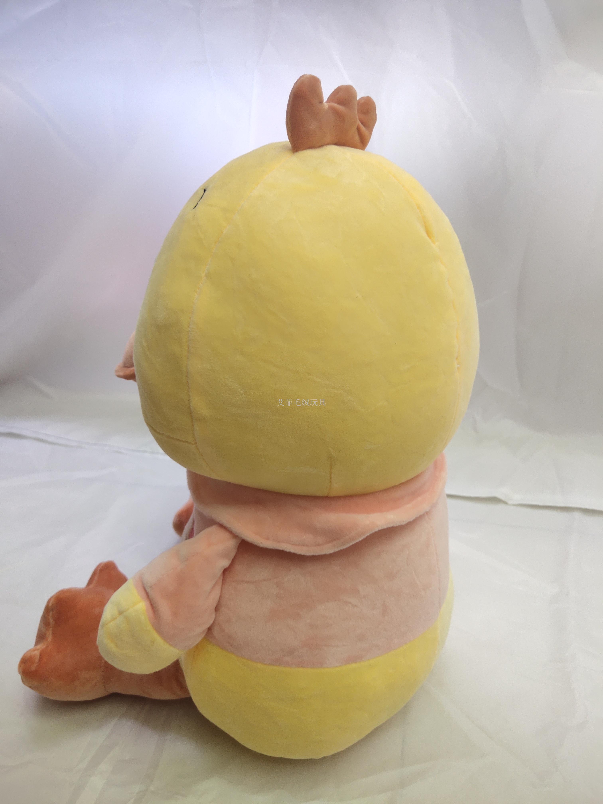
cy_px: 402
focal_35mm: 29
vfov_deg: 61.7
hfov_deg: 48.2
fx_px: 674
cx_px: 302
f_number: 1.8
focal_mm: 4.27
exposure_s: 1/100
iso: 139
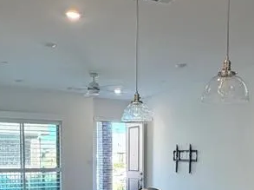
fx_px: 359
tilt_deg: -4.2
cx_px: 141
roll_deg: -0.2
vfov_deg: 28.0
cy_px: 185
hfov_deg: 38.9
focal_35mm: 49
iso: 250
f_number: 2.2
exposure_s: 1/120
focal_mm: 2.22
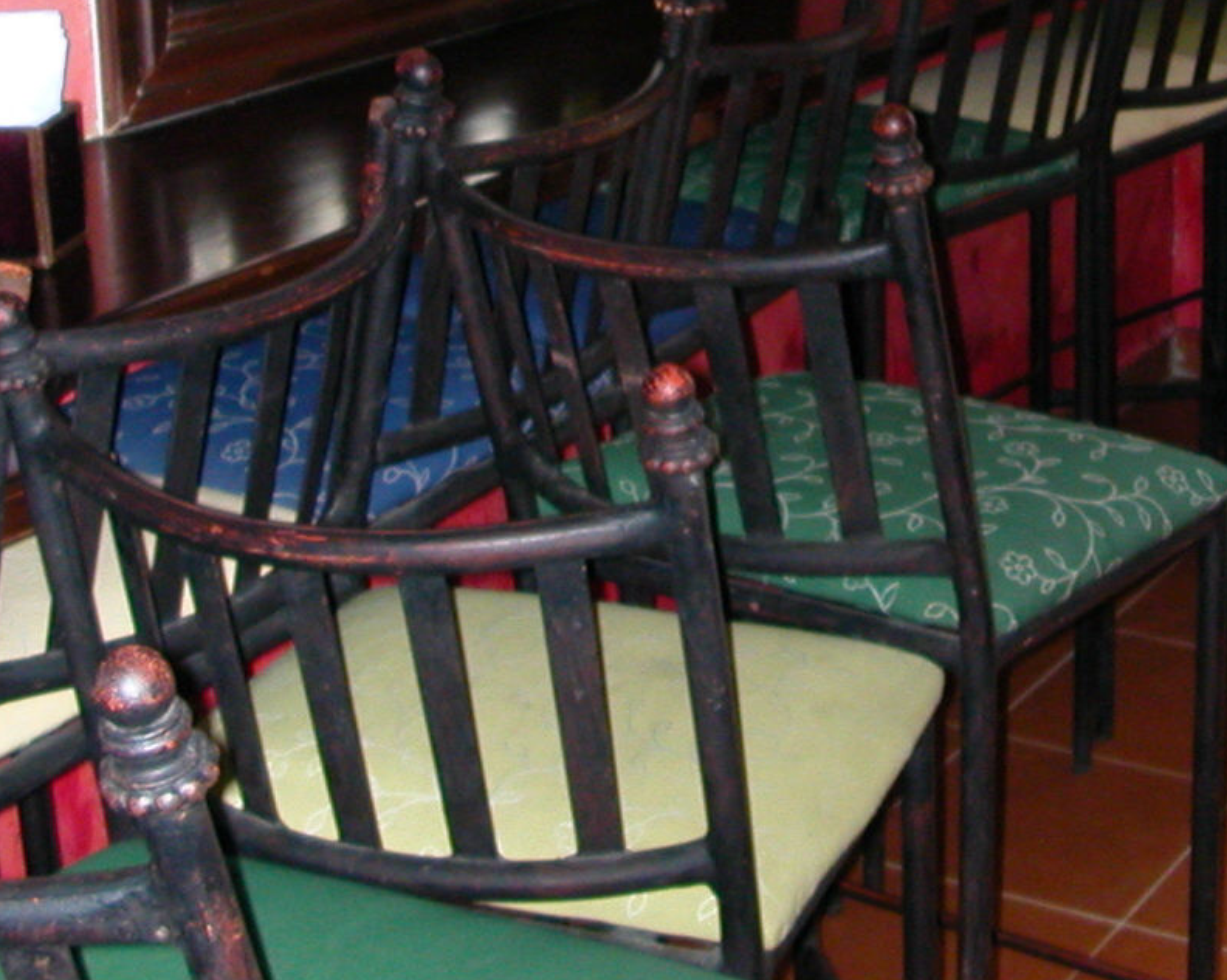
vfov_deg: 20.5
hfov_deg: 25.7
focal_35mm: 73
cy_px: 93
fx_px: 2650
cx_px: 926
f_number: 2.7
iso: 200
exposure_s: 1/59.9
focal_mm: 5.6
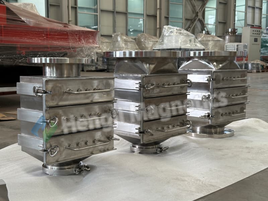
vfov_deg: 30.3
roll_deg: -0.7
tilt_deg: -5.7
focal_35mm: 48
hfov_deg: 39.7
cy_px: 100
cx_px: 134
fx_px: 372
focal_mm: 6.86
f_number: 1.78
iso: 64
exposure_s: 1/121
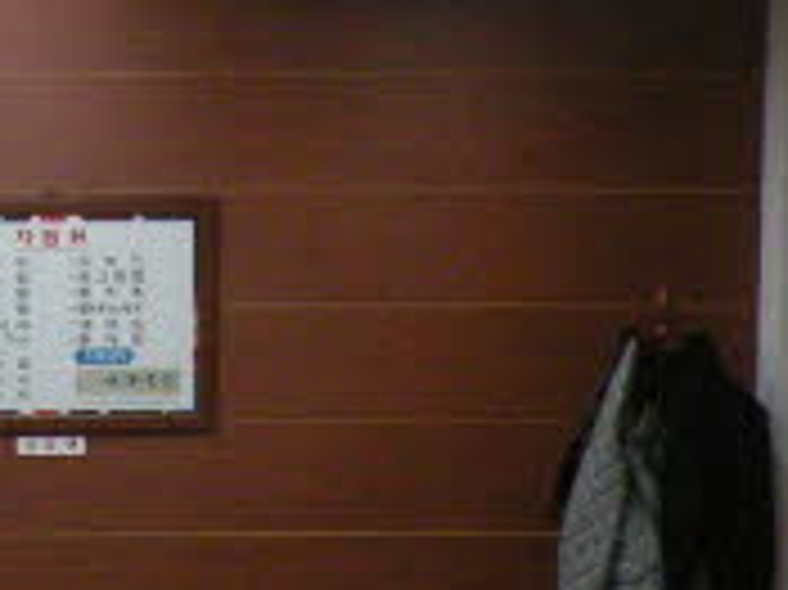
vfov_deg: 10.5
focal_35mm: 131
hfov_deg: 14.8
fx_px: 2980
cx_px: 23
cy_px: 1108
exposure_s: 1/61
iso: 304
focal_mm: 4.7
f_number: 2.8
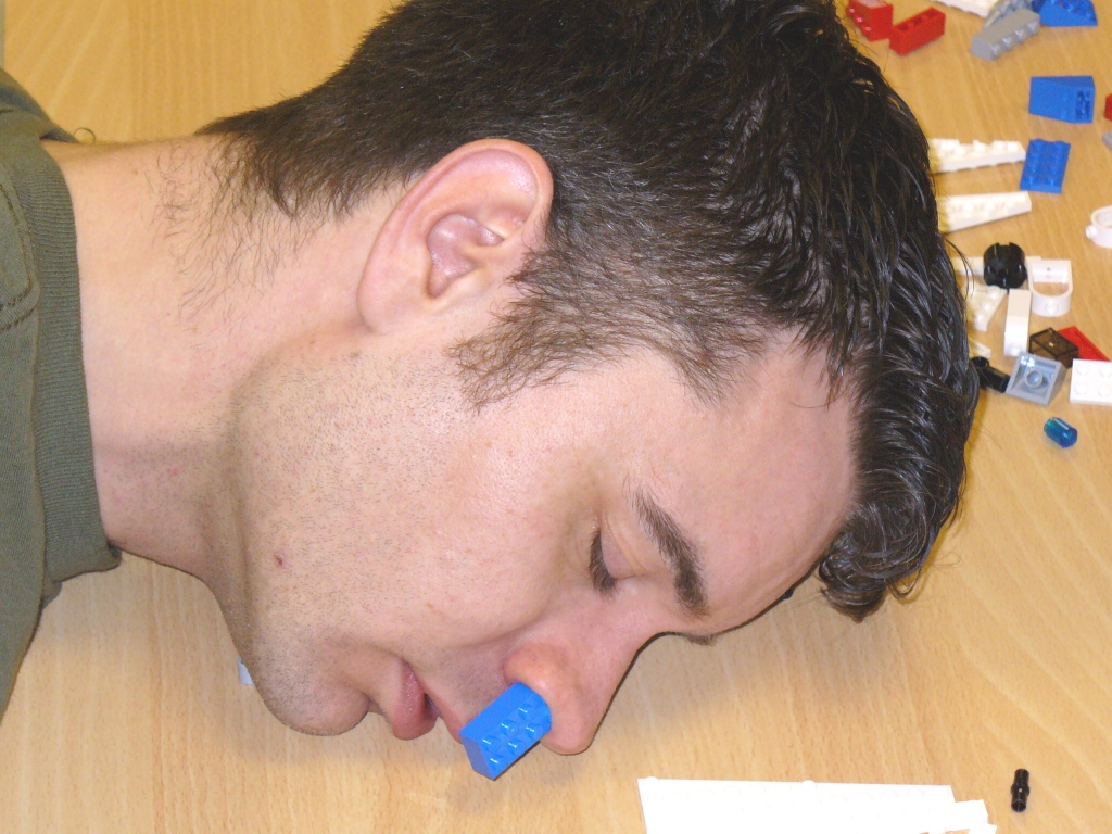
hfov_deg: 15.5
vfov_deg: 11.7
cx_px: 556
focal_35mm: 127
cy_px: 417
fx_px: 4080
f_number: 3.7
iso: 200
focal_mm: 21
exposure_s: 1/60
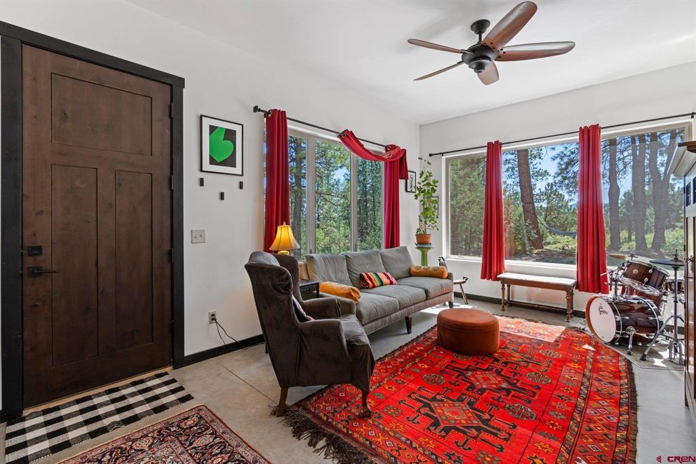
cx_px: 348
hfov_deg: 96.8
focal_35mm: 16
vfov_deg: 73.7
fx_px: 309
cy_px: 232
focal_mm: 16
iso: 400
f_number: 8
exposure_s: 1/10
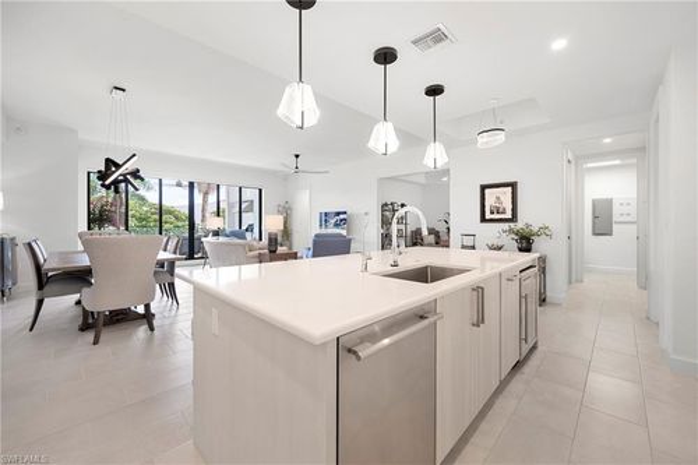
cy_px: 232
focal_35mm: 14
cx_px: 349
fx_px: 271
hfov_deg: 104.3
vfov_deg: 81.2
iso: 180
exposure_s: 1/15
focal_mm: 14
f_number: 4
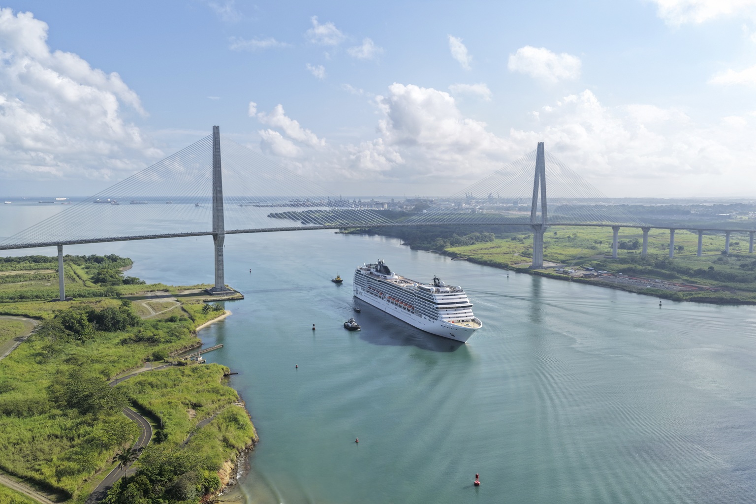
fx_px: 588
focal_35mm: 28
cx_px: 378
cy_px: 252
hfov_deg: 65.5
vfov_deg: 46.4
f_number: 2.8
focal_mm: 14.45
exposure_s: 1/1250
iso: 200
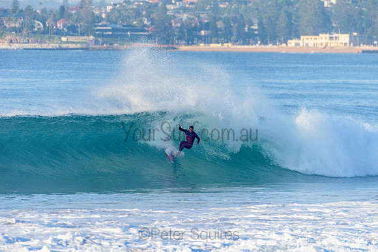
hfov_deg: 4.1
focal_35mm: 500
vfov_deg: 2.8
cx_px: 189
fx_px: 5251
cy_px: 126
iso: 360
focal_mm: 500
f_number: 5.6
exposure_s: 1/2000
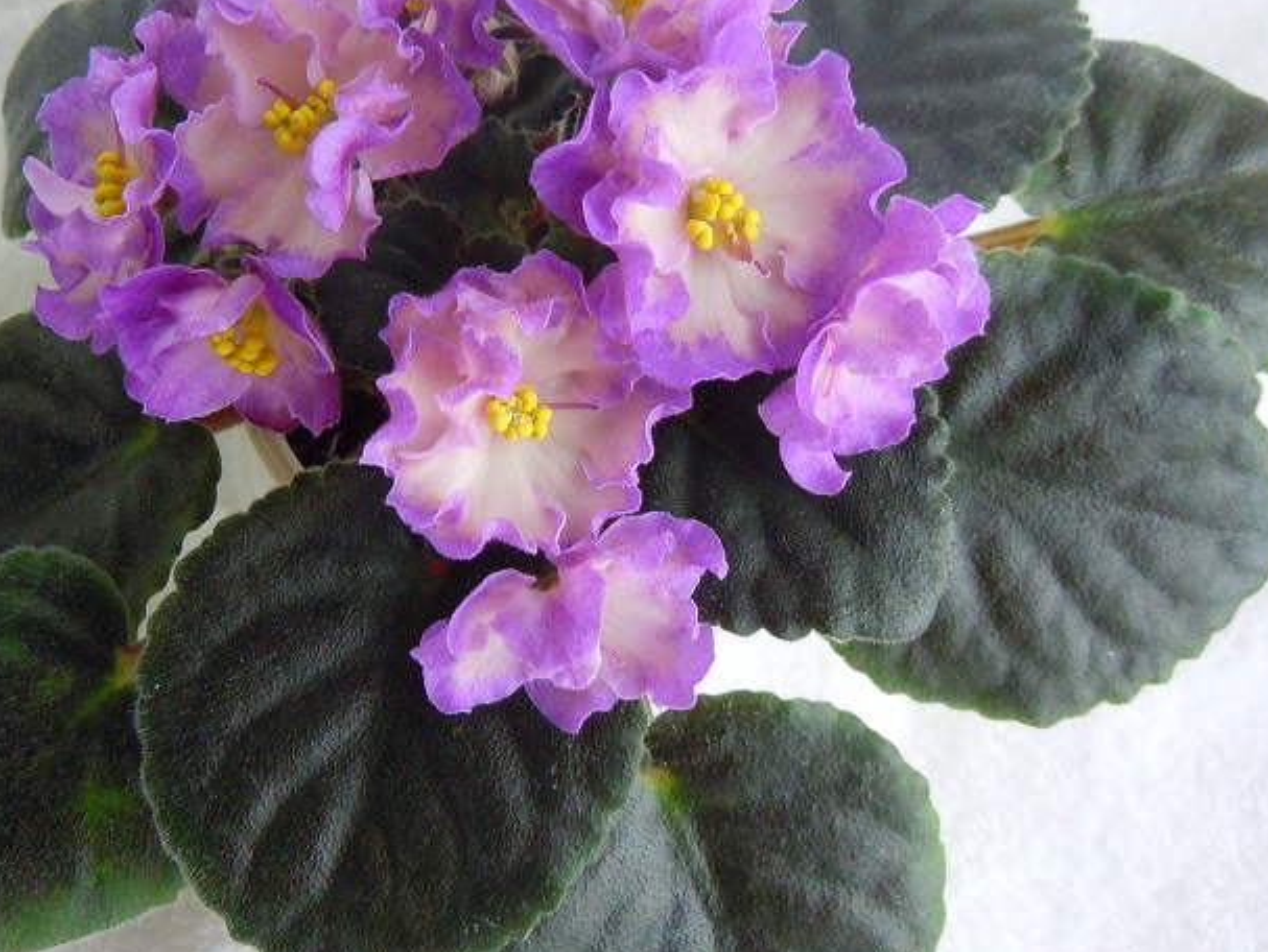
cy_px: 344
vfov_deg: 35.8
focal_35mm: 40
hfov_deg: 46.6
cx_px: 533
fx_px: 1466
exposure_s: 1/125
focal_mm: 5.4
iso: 640
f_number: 3.5
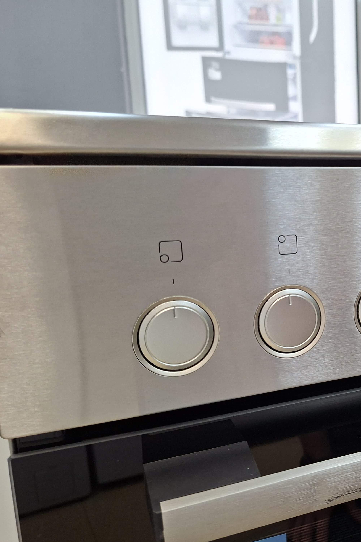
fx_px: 481
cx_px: 344
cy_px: 271
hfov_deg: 37.6
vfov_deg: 58.7
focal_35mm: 32
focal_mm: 5.54
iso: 250
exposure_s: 1/100
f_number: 1.8
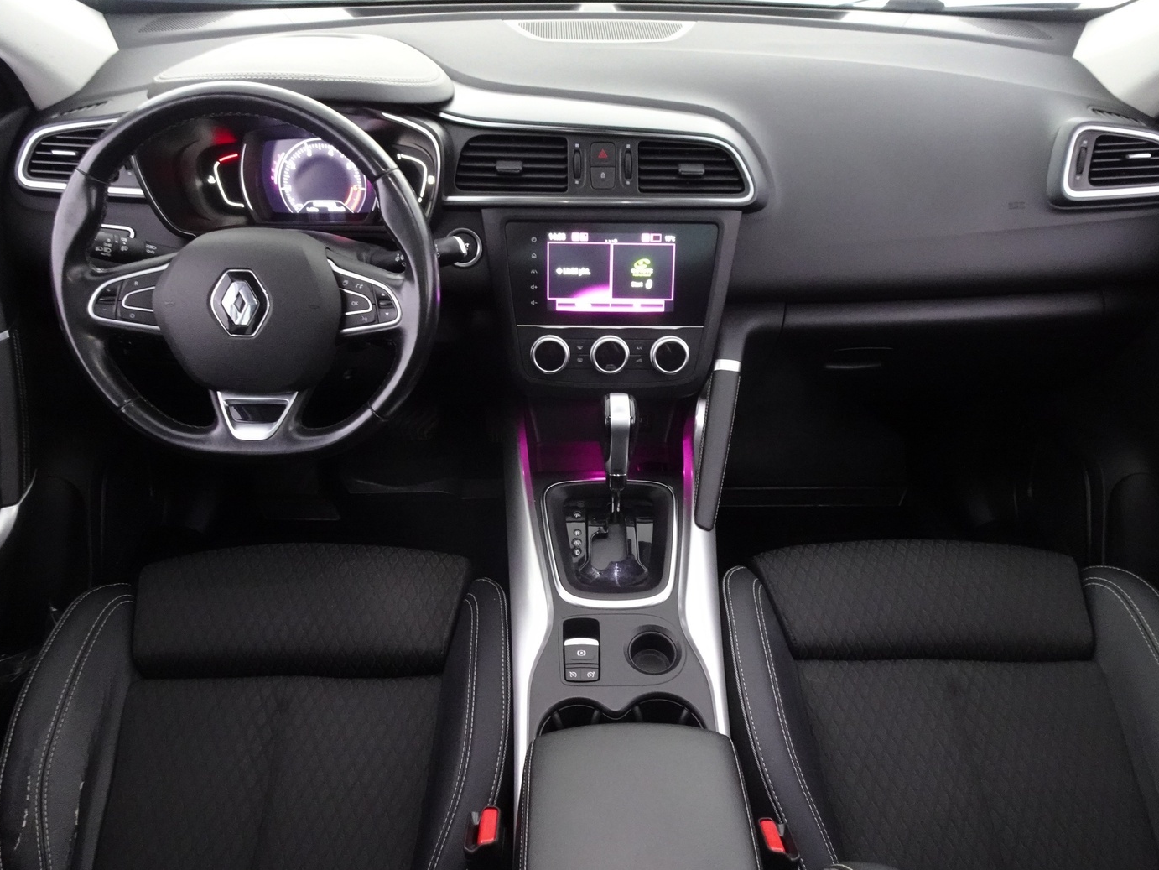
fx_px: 837
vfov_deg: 54.9
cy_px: 451
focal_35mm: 25
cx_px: 578
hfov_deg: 69.4
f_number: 3.5
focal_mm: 4.25
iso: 800
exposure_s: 1/6
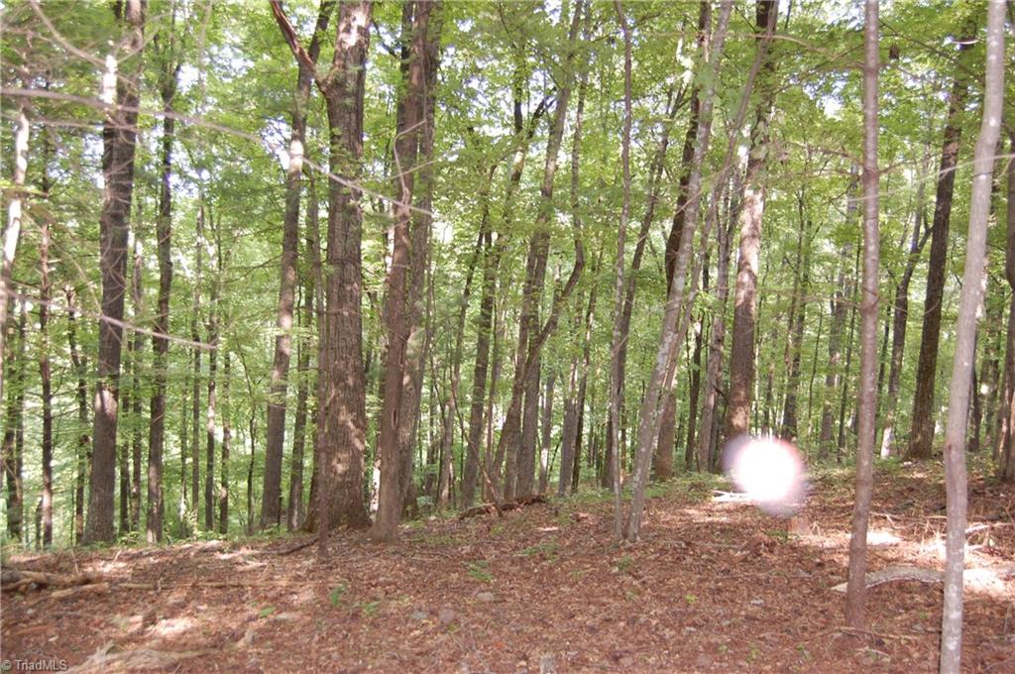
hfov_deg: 53.2
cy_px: 337
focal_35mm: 36
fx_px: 1014
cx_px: 508
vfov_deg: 36.8
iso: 500
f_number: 4
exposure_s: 1/60
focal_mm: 24
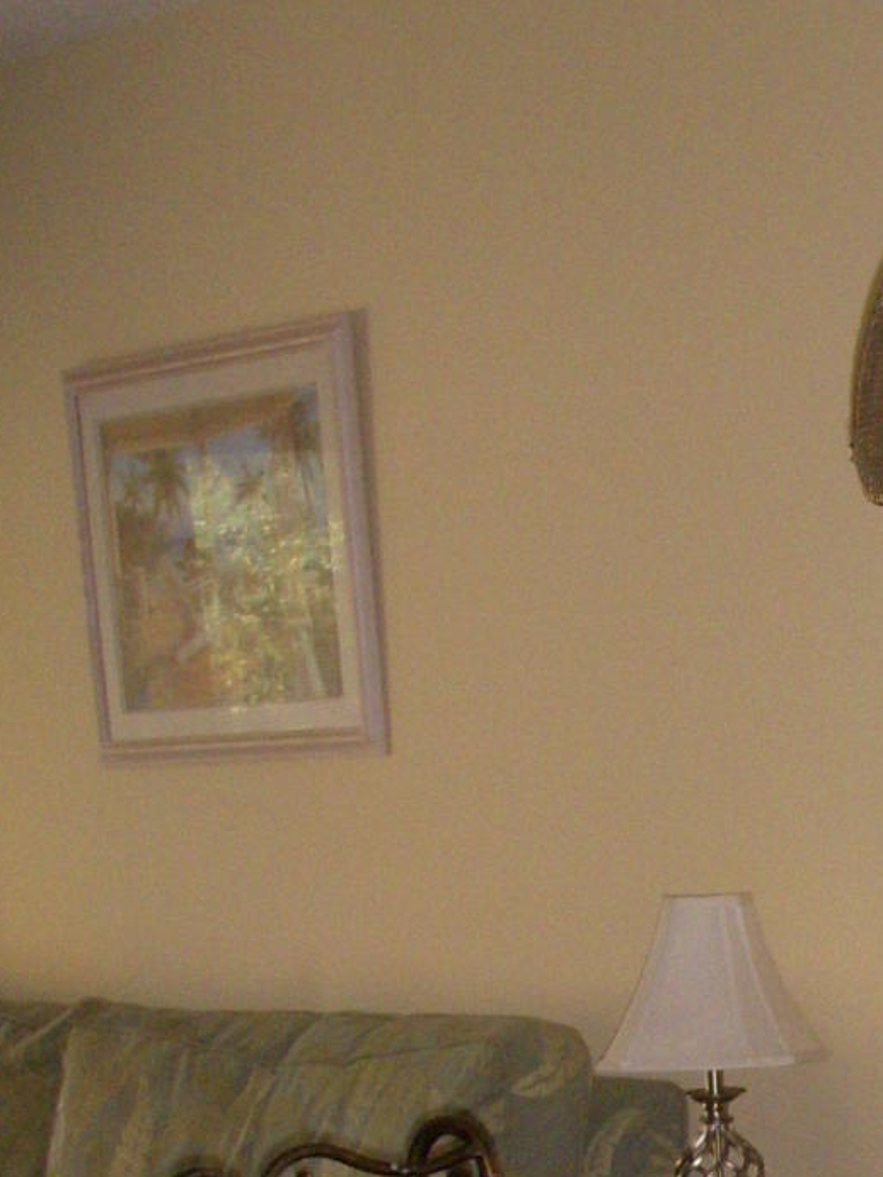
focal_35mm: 110
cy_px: 1199
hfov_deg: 13.1
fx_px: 3742
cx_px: 1076
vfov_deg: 17.4
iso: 320
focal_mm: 6.3
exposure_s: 1/100
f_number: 3.3
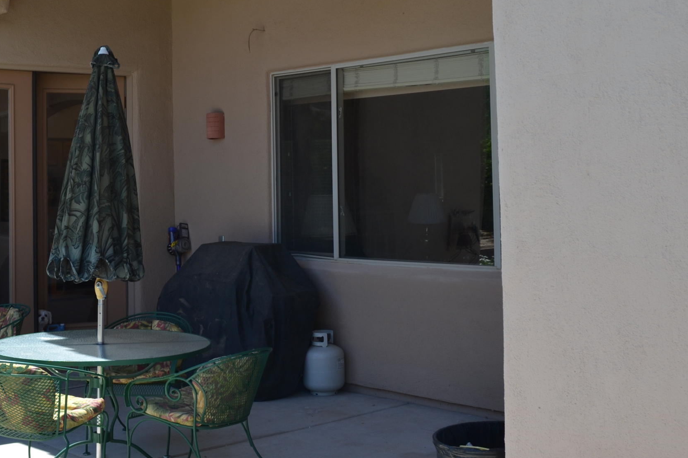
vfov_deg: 24.8
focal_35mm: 54
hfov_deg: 36.7
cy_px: 130
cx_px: 263
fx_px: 1032
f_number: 6.3
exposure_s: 1/160
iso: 100
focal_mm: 20
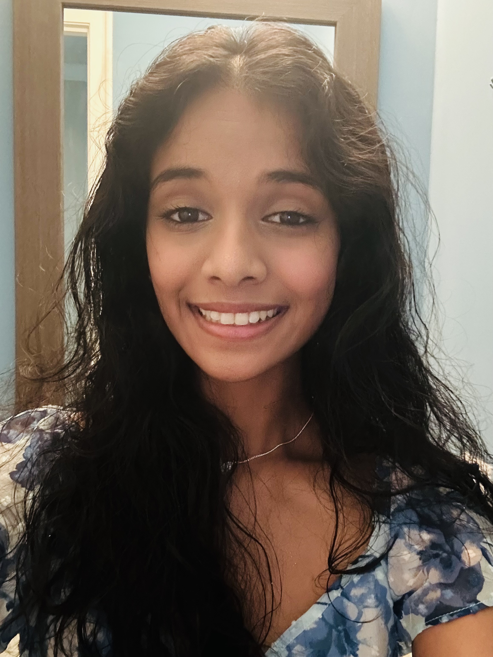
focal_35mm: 30
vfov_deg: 60.0
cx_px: 246
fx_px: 570
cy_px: 328
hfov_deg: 46.8
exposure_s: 1/15
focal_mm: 2.69
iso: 800
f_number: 1.9
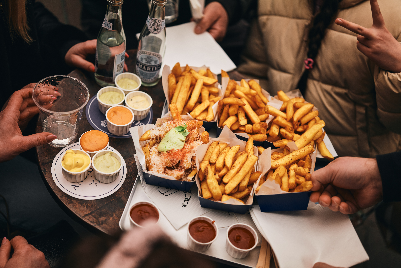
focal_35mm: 50
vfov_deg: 27.0
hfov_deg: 39.6
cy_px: 134
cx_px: 200
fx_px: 557
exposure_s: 1/4000
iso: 200
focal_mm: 50
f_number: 2
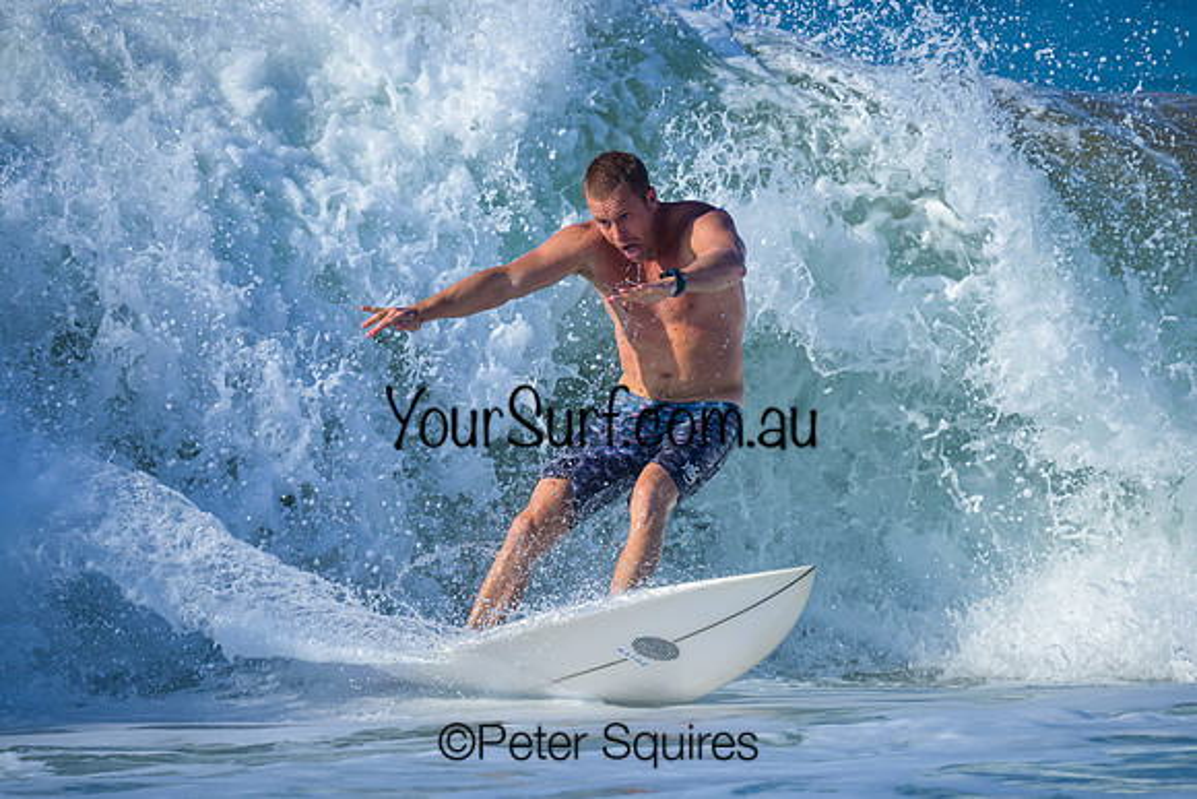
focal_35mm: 1035
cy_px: 481
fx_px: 34426
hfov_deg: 2.0
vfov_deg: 1.3
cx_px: 560
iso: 280
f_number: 6.3
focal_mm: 800
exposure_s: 1/2500
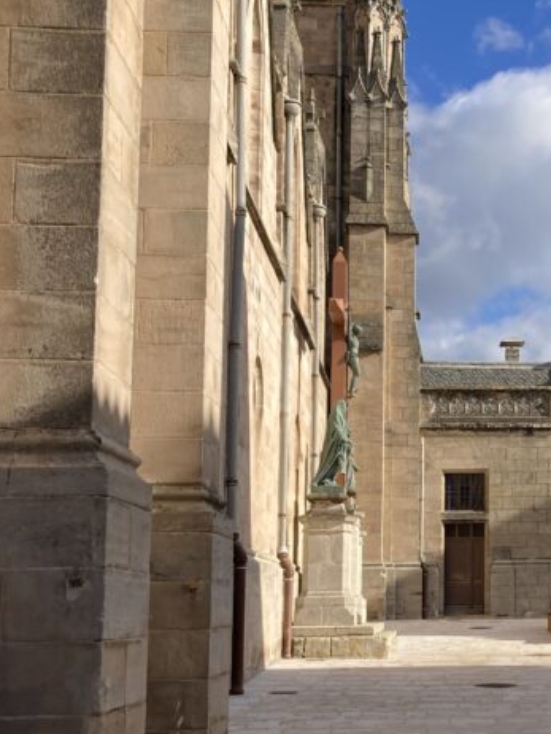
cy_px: 435
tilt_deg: +7.8
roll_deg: +1.3
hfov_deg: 22.1
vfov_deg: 31.1
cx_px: 637
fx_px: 1315
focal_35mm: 62
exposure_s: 1/1600
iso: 20
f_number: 1.8
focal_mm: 3.99
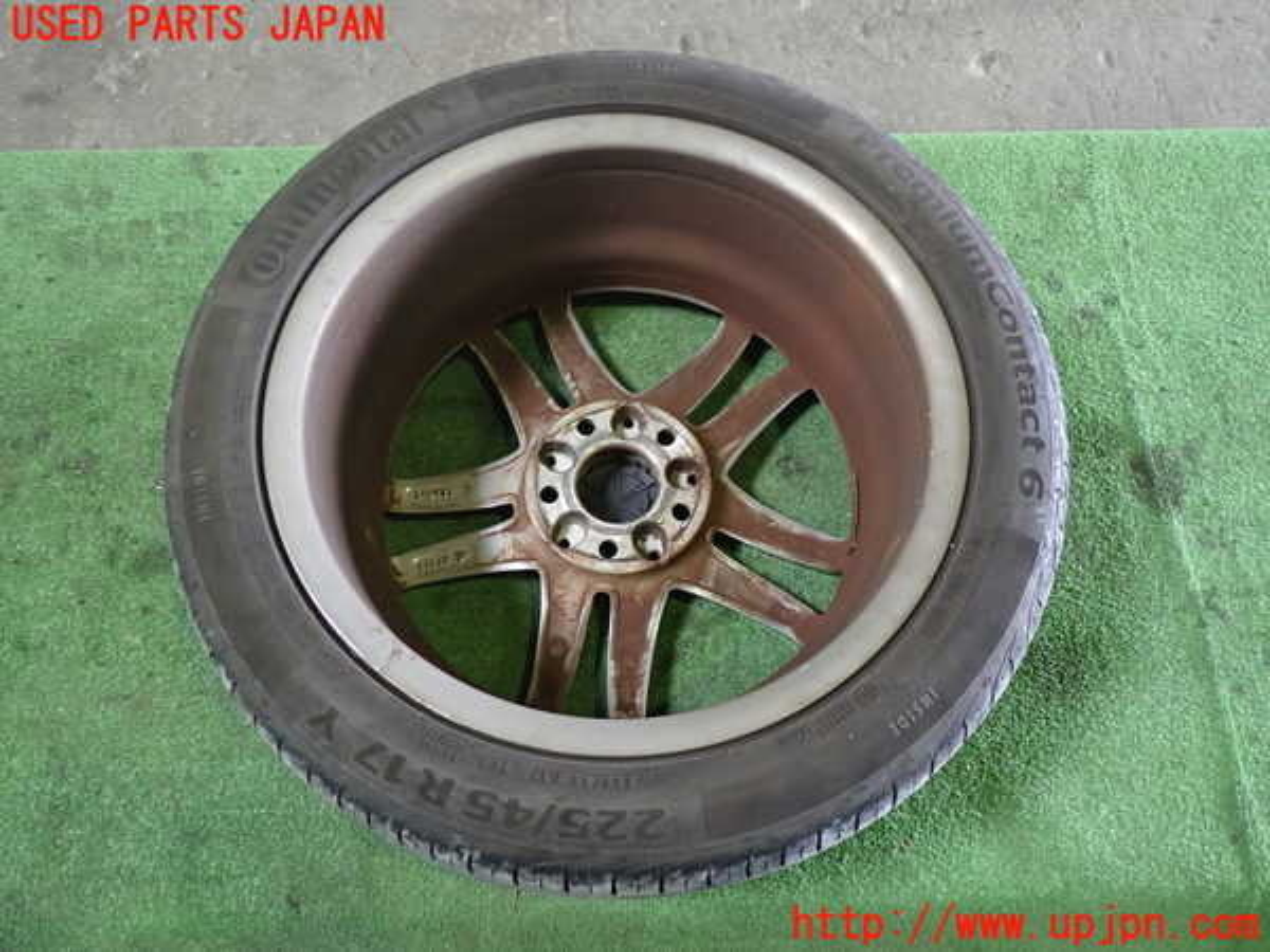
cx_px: 635
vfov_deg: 46.8
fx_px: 1101
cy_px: 476
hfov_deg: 60.0
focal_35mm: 30
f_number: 2.3
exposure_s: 1/30
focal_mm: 5.4
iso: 500
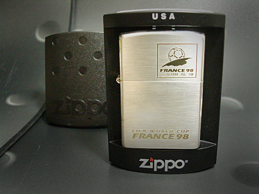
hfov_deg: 45.8
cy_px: 97
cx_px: 130
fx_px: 307
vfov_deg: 35.1
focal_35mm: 41
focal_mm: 6.8
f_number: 2.8
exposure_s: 1/80
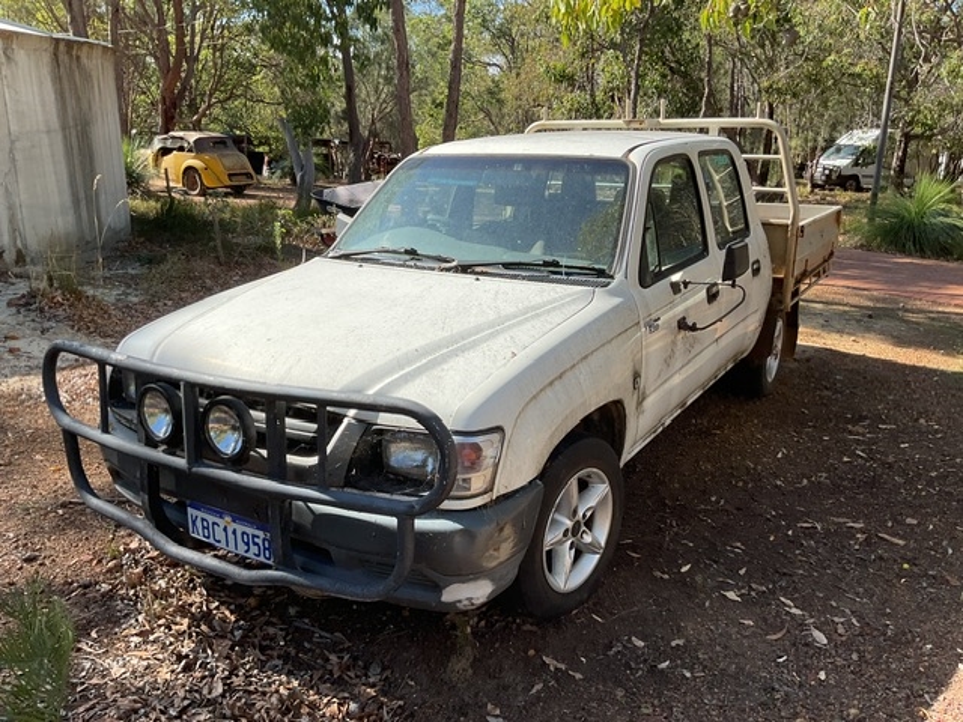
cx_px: 482
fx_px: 807
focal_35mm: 29
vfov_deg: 48.2
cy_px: 361
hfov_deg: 61.7
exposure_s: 1/556
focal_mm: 3
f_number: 1.8
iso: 16
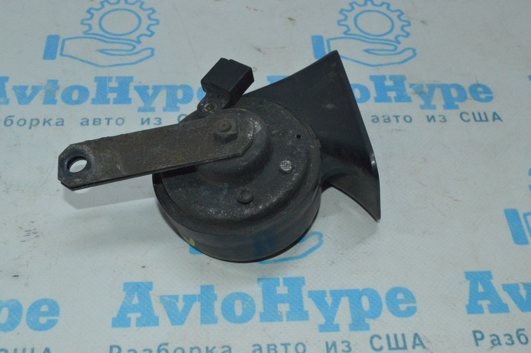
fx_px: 685
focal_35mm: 46
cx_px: 266
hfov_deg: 42.4
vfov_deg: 28.9
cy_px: 176
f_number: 16
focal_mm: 31
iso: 4500
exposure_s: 1/160
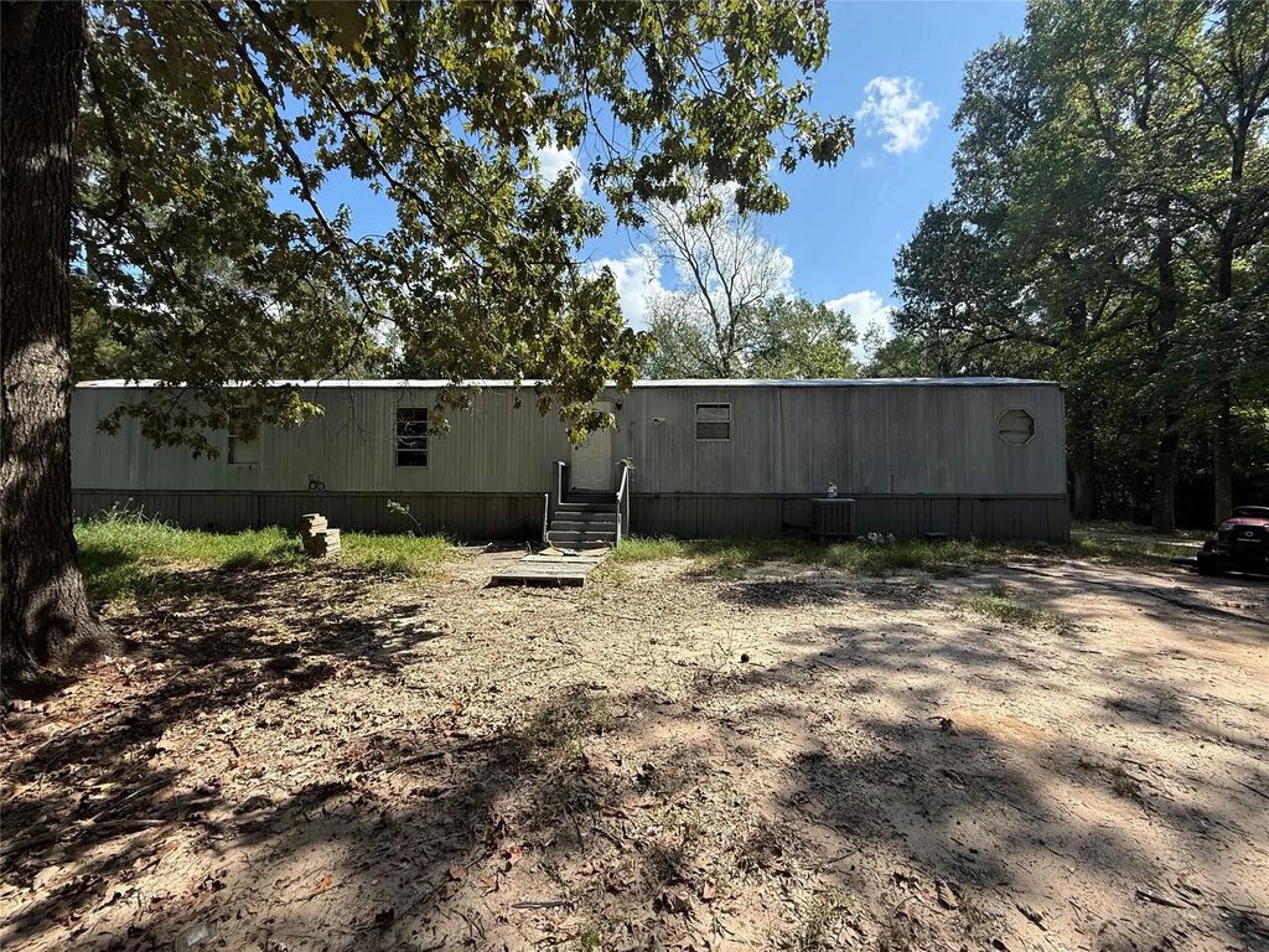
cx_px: 634
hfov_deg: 102.1
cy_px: 476
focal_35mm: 14
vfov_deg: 85.7
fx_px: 513
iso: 64
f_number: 2.2
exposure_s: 1/1534
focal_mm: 2.22
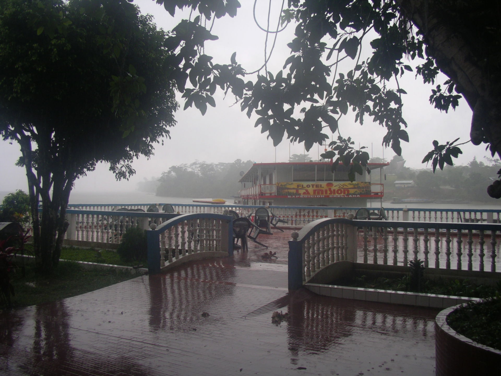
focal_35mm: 37
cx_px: 250
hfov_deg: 50.1
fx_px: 536
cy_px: 188
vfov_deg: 38.7
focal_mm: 5.7
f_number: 2.8
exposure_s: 1/125
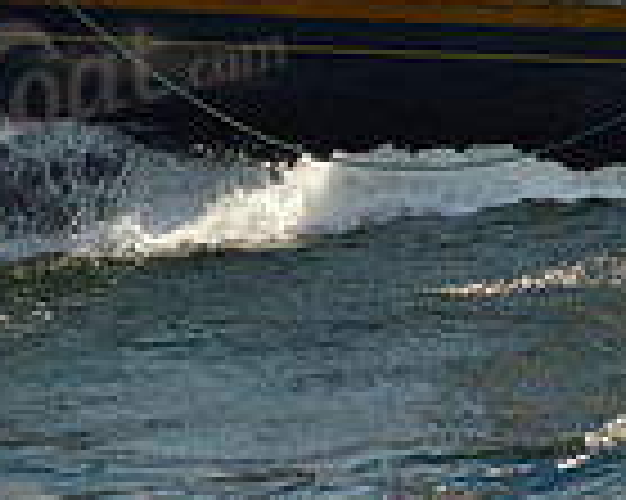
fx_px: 5073
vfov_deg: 5.6
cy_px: -182
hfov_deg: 7.0
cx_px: 522
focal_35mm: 274
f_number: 7.1
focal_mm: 70
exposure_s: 1/1250
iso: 200
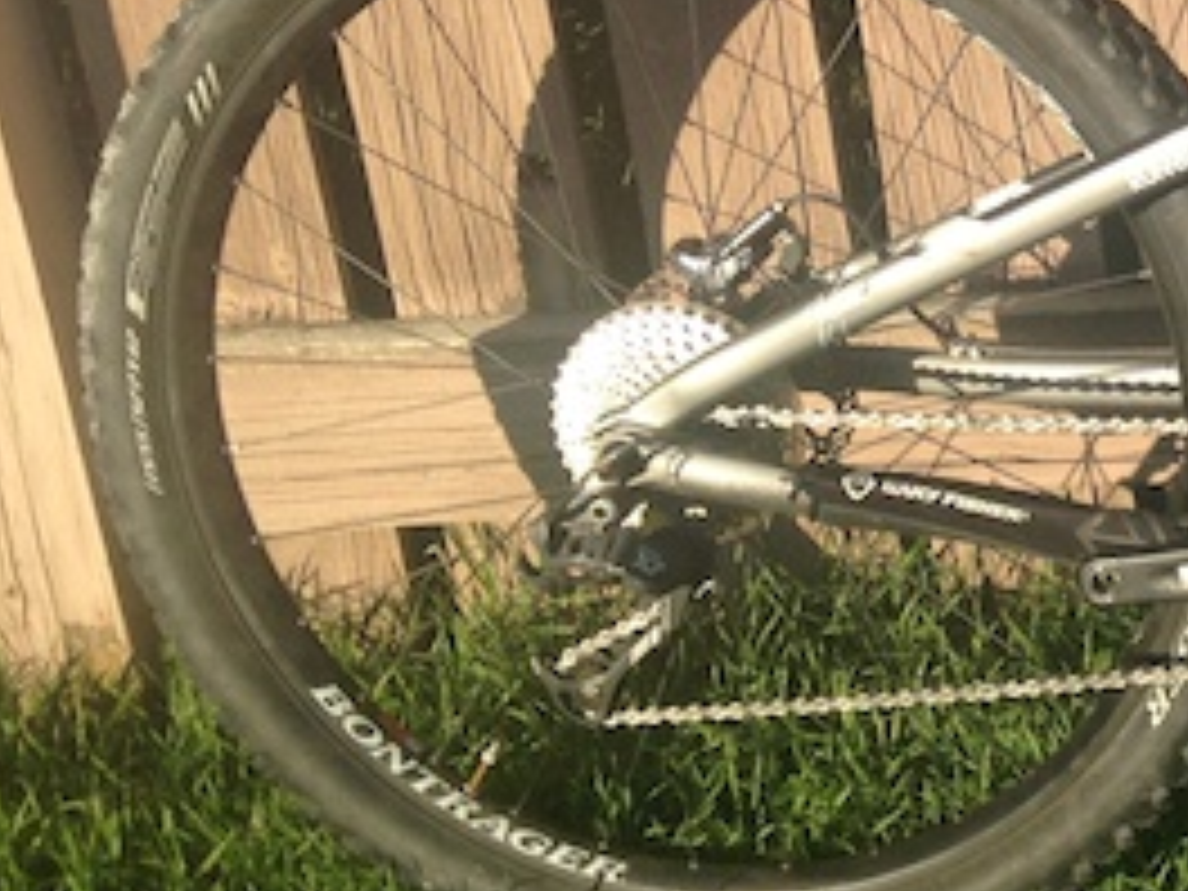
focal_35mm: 100
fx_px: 3432
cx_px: 1791
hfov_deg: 17.6
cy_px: 166
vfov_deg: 14.7
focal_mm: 4.12
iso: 50
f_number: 2.4
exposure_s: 1/919
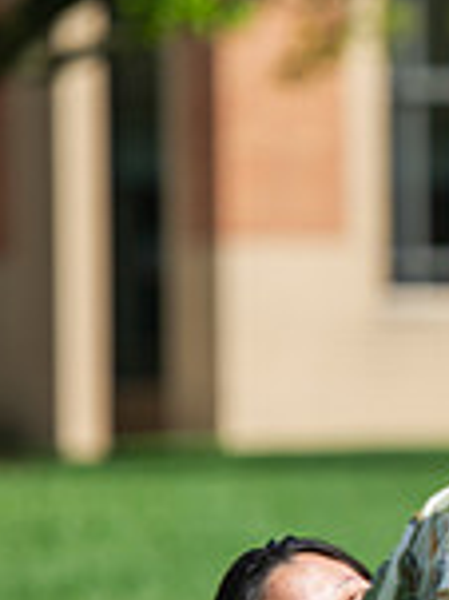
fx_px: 11223
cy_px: 336
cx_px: 819
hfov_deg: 2.3
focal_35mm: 648
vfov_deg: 3.1
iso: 100
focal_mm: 175
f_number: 3.2
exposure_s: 1/800
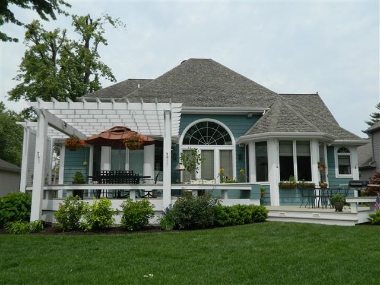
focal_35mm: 31
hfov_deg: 58.4
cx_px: 190
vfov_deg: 45.4
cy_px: 142
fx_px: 340
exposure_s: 1/200
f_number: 9.1
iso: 80
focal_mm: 5.6
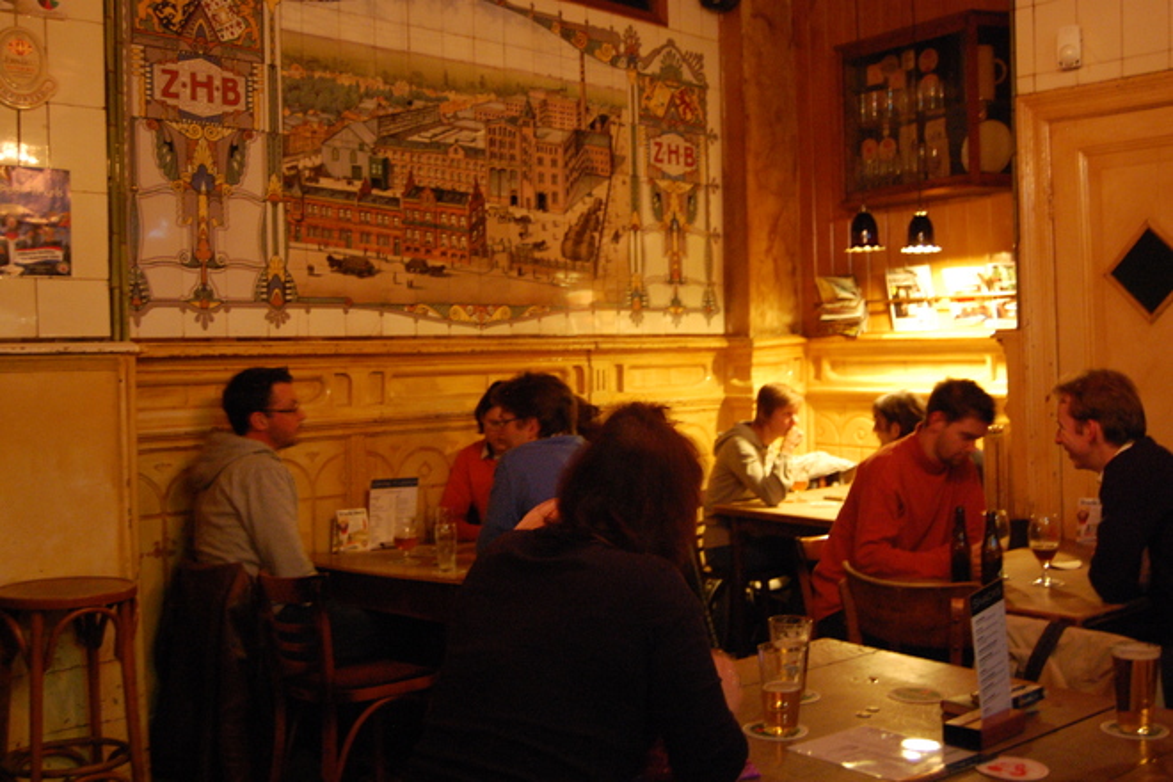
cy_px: 391
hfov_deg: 49.6
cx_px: 586
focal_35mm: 39
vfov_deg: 34.2
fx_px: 1271
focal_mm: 26
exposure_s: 1/3
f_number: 4
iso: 1600
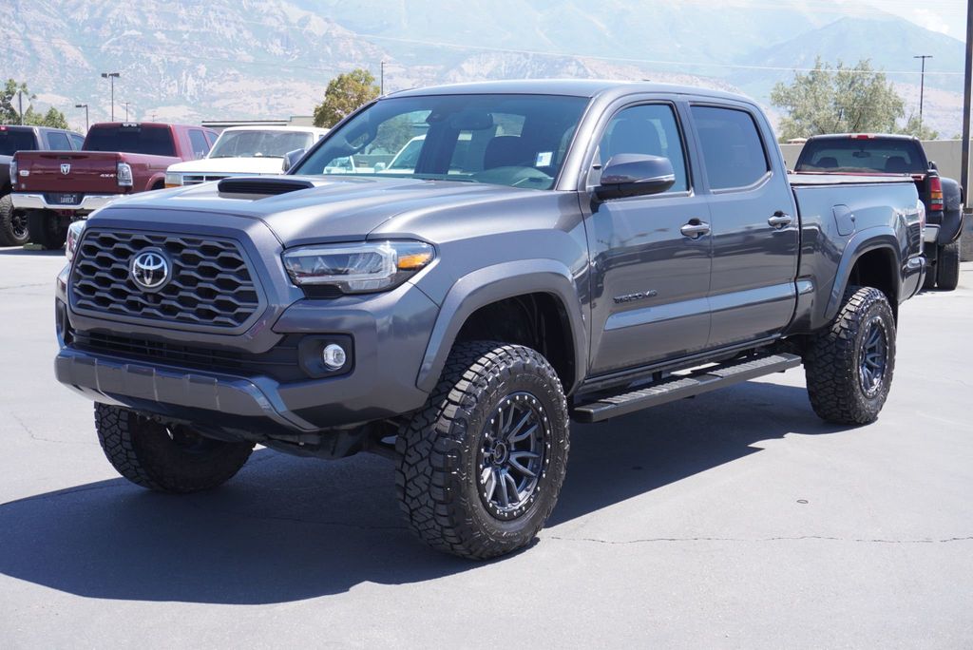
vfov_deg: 27.3
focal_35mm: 50
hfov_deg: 39.9
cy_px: 325
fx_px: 1339
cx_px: 486
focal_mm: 33
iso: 100
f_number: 7.1
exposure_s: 1/125
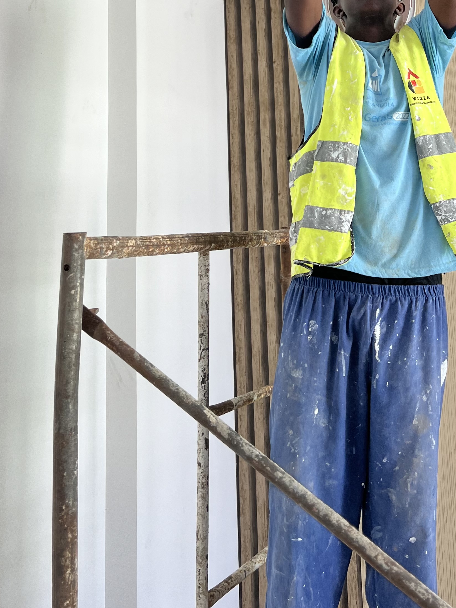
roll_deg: +3.7
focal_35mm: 48
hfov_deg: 30.0
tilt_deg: +10.5
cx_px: 313
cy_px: 62
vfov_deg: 37.1
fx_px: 843
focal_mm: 5.7
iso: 40
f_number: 1.5
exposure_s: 1/159
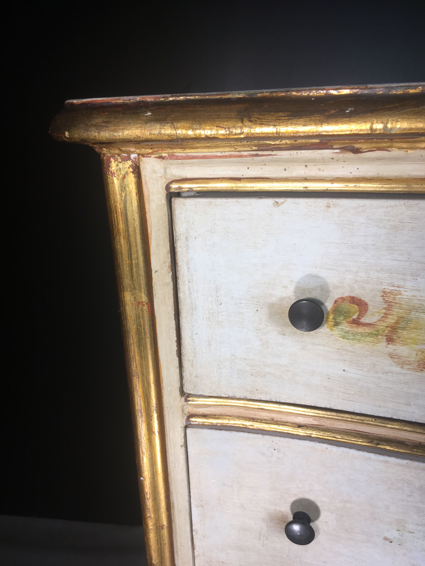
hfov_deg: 48.2
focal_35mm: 29
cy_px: 283
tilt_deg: -22.6
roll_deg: +0.1
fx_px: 475
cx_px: 212
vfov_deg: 61.7
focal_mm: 4.15
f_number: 2.2
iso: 25
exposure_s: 1/50
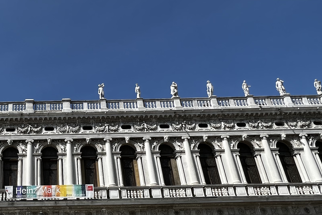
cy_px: 108
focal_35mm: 34
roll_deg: +1.9
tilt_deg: +27.5
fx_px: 304
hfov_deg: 51.5
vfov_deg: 38.9
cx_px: 55
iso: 32
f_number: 1.8
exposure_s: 1/2481
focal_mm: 1.57
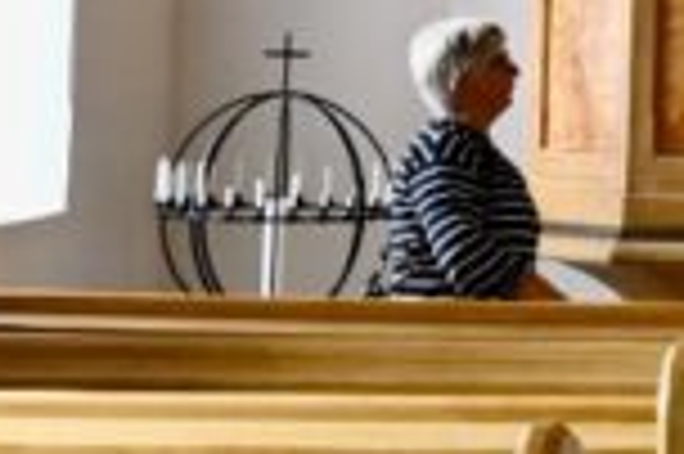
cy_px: -205
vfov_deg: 8.3
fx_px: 3075
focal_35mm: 162
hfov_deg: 11.4
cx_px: 1377
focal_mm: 24
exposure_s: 1/160
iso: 6400
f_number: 9
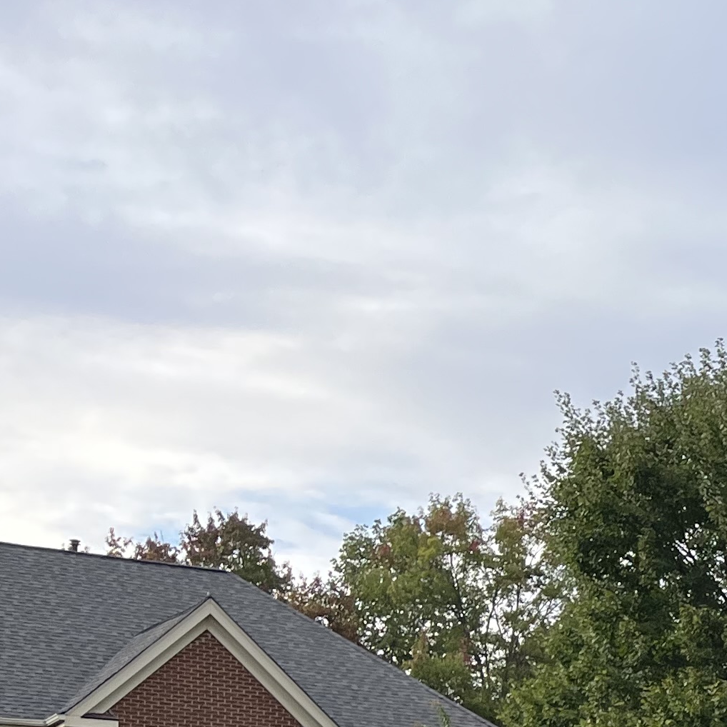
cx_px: 1412
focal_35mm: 91
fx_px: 2162
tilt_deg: -0.3
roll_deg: +0.5
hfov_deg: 15.6
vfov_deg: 17.4
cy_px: 1044
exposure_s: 1/928
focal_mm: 5.1
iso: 50
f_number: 1.6
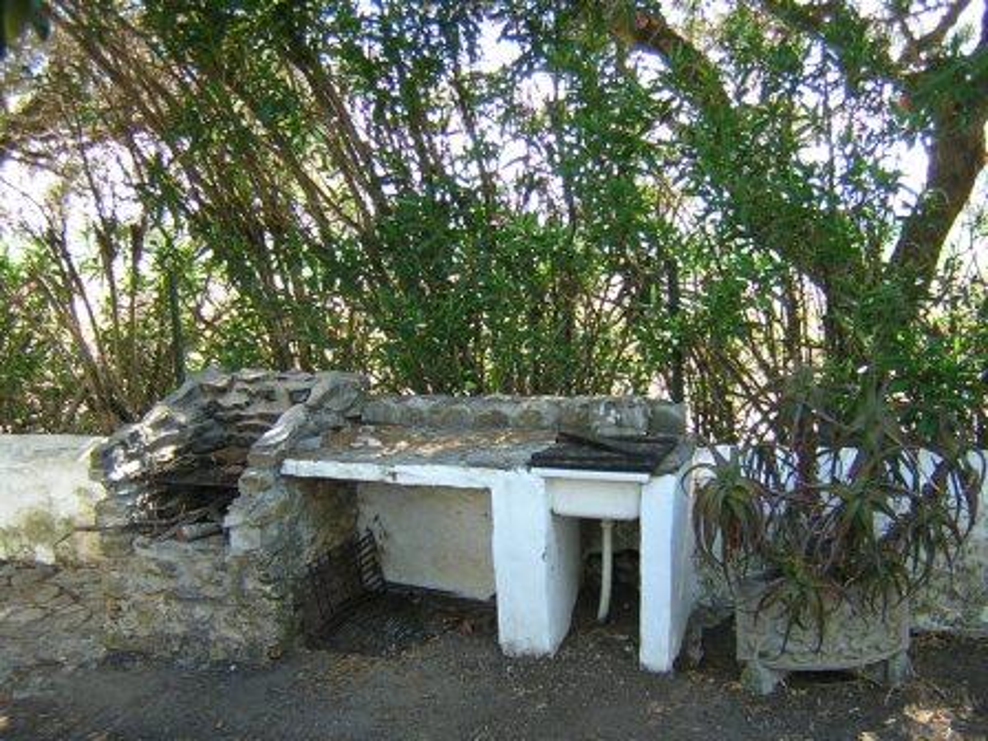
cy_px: 370
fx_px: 1028
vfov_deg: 39.7
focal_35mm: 36
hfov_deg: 51.4
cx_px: 494
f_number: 2.6
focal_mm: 4.7
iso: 100
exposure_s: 1/73.1
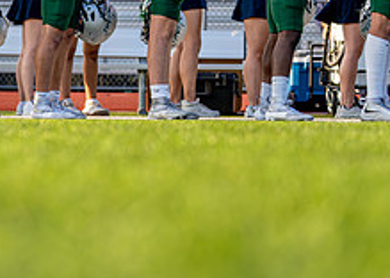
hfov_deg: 8.9
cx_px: -103
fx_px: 2479
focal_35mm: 224
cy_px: -41
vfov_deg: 6.4
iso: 320
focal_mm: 70
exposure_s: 1/2000
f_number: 2.8
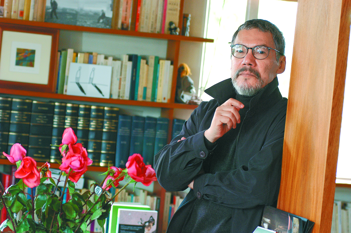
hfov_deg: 17.1
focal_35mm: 120
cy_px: 116
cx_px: 176
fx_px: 1169
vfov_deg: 11.4
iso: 800
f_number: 3.5
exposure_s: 1/45
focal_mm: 80
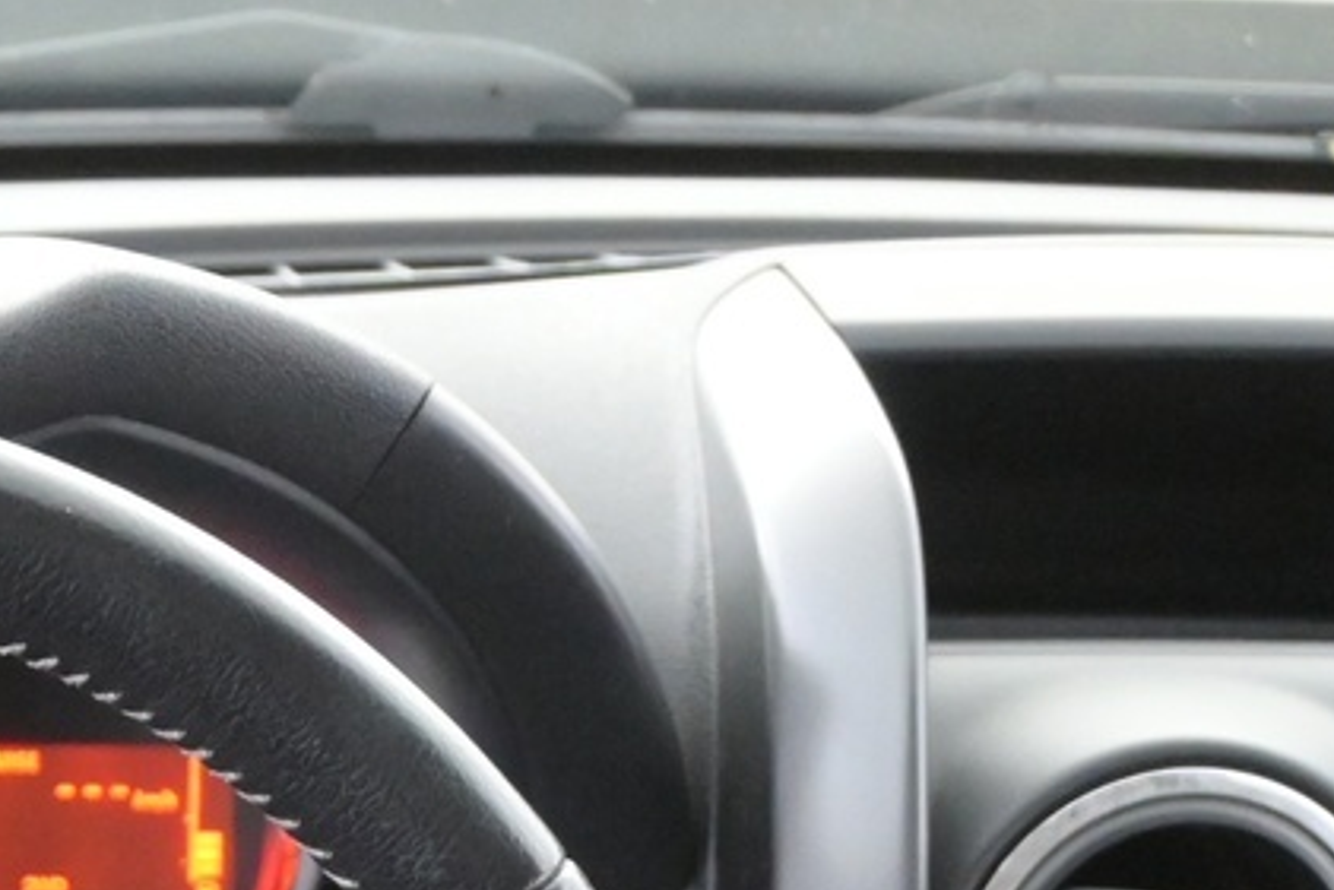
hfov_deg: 15.7
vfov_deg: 10.5
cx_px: -390
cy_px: 1504
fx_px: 4595
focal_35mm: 124
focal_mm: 21.5
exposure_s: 1/30
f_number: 4
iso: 5000
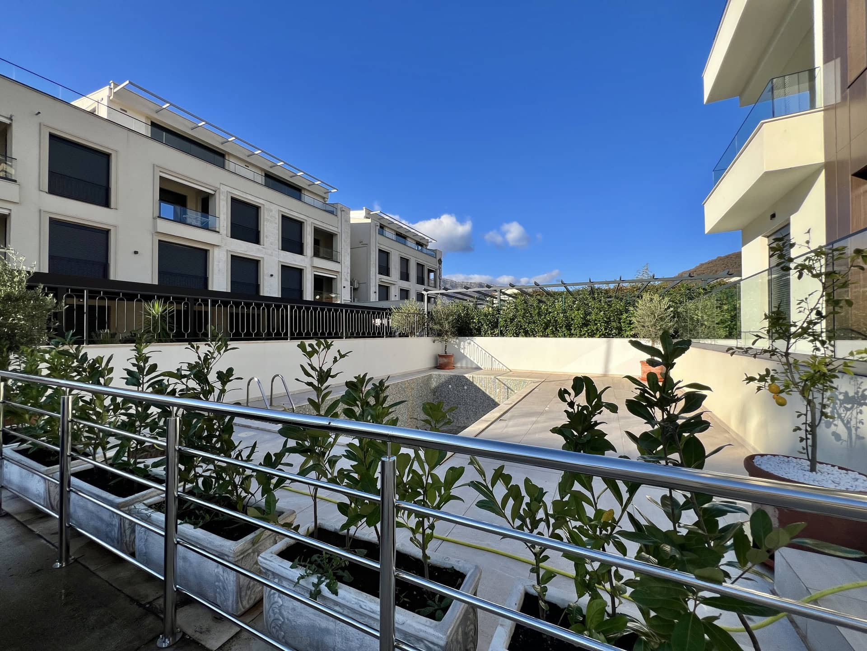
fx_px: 326
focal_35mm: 13
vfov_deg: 89.9
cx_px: 434
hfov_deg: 106.2
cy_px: 326
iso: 32
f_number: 1.8
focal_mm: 1.6
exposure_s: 1/1357
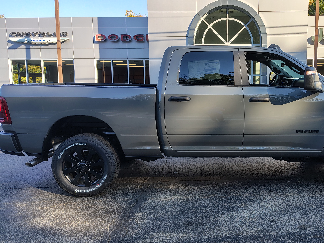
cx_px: 218
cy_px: 112
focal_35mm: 33
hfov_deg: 54.1
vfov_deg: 42.9
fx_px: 309
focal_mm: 5.56
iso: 100
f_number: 1.8
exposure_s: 1/342
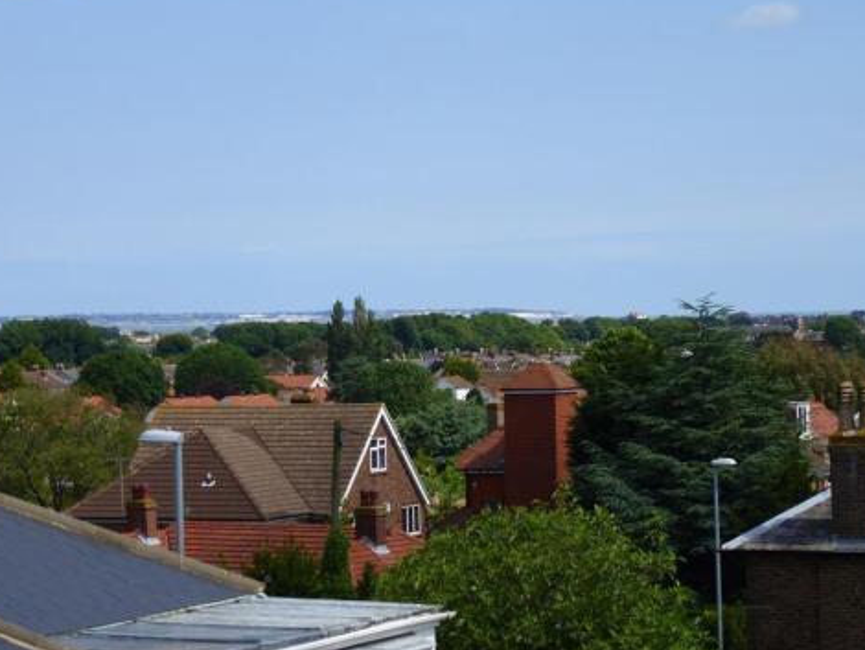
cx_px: 511
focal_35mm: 119
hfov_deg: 16.5
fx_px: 2975
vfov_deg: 12.5
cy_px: 378
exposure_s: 1/640
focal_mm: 17.3
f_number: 5
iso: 100
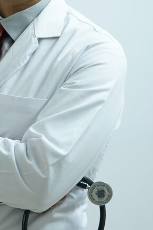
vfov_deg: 7.2
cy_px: 67
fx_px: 1809
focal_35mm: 284
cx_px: 2
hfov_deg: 4.8
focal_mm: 85
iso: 640
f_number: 1.8
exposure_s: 1/250
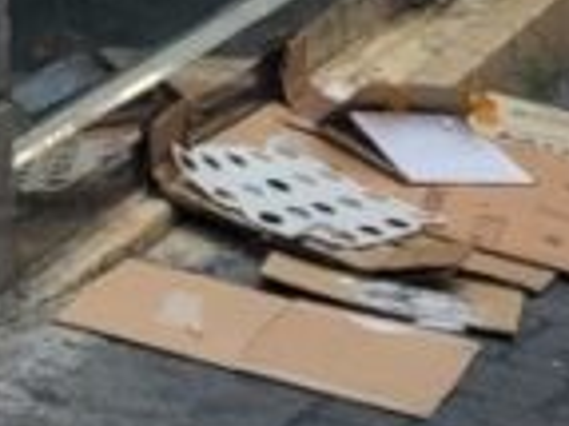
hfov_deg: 8.1
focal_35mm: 186
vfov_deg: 7.2
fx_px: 3055
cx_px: -1452
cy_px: -792
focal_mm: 5.4
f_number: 1.8
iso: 40
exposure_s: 1/563
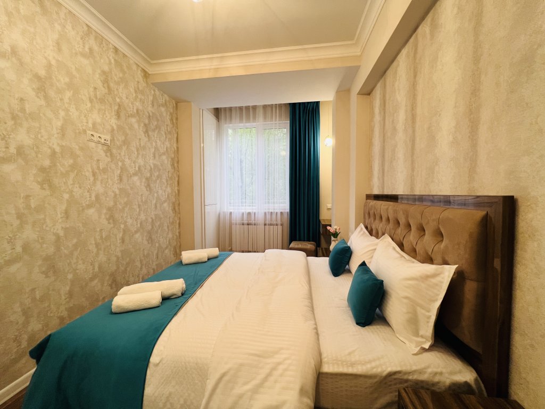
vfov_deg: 89.9
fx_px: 205
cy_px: 204
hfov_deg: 106.2
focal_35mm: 13
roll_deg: +0.2
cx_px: 272
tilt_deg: -2.9
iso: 160
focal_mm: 1.57
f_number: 1.8
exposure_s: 1/50
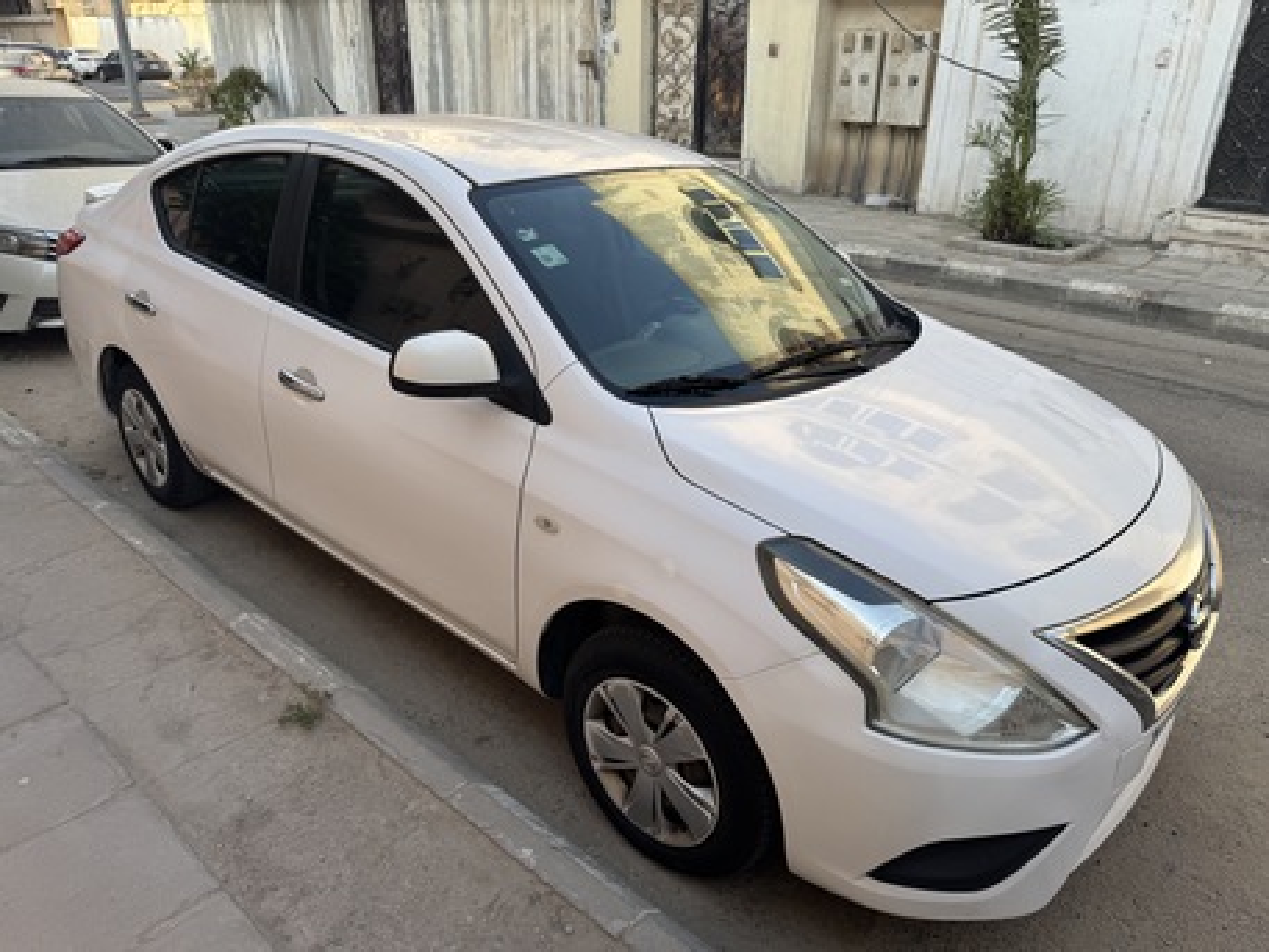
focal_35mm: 24
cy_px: 476
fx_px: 880
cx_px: 634
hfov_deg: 71.6
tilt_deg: -24.4
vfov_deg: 56.8
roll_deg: -0.7
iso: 80
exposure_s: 1/1193
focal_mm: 6.76
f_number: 1.78
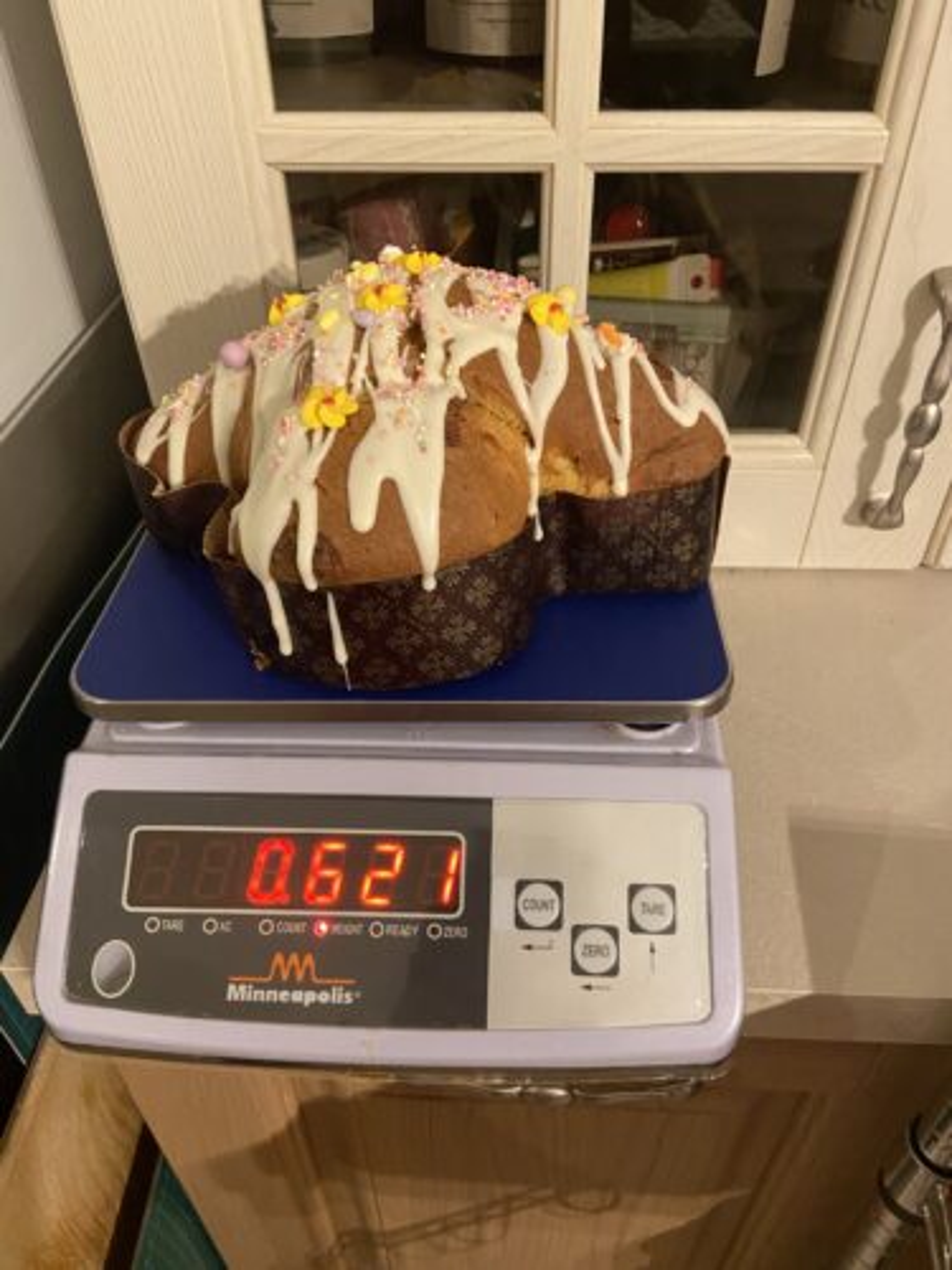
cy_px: 635
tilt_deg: -40.3
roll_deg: +2.1
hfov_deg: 53.1
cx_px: 476
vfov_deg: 67.3
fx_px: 953
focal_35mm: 26
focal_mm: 4.25
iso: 400
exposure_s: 1/33
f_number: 1.8
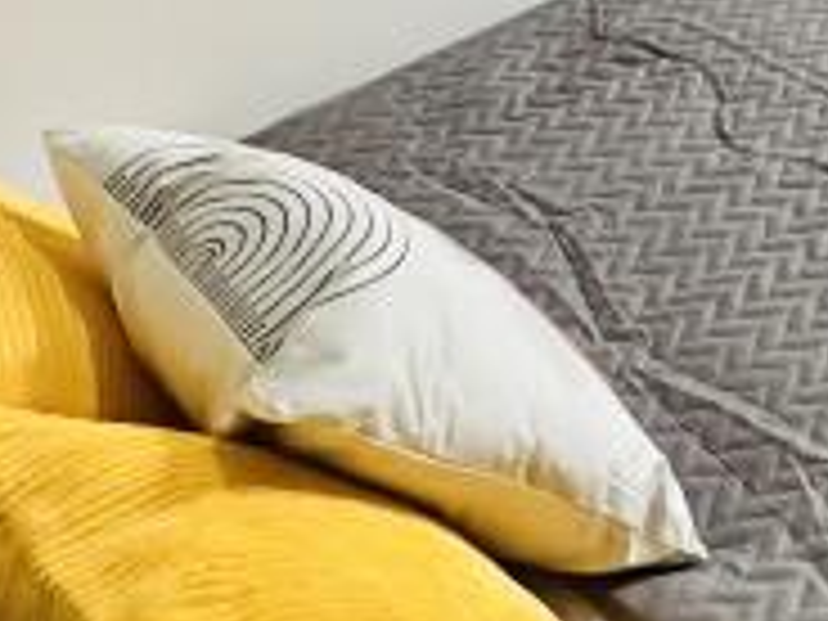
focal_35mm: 78
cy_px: -518
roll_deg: +2.6
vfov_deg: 15.9
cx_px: 1112
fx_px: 1866
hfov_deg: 22.1
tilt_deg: -15.1
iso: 320
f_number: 2.2
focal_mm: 2.22
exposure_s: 1/61
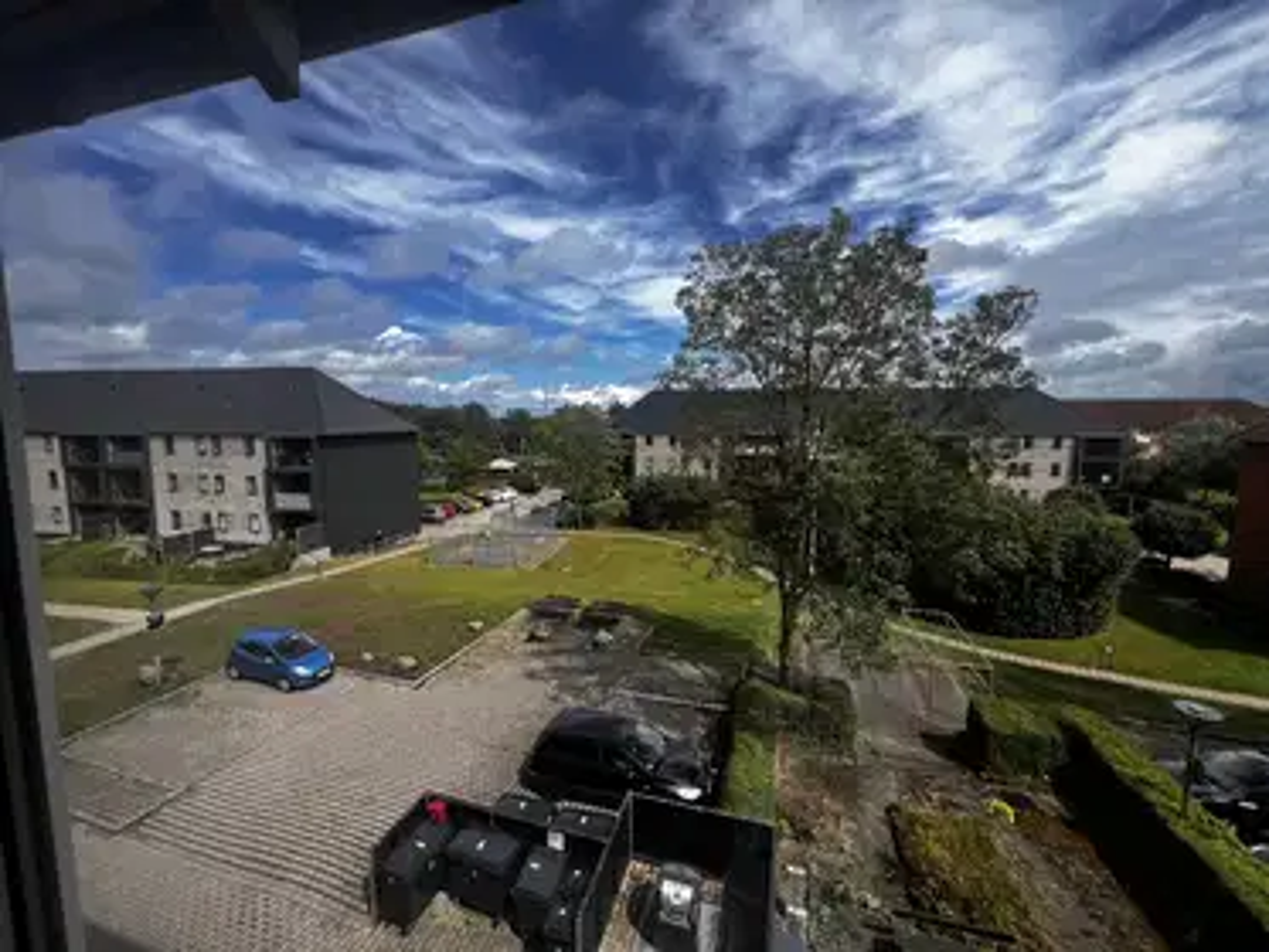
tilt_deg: -5.6
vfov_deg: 89.9
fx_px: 477
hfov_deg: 106.2
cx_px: 634
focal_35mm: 13
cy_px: 476
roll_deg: +0.0
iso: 32
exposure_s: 1/1220
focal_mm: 1.57
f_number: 1.8
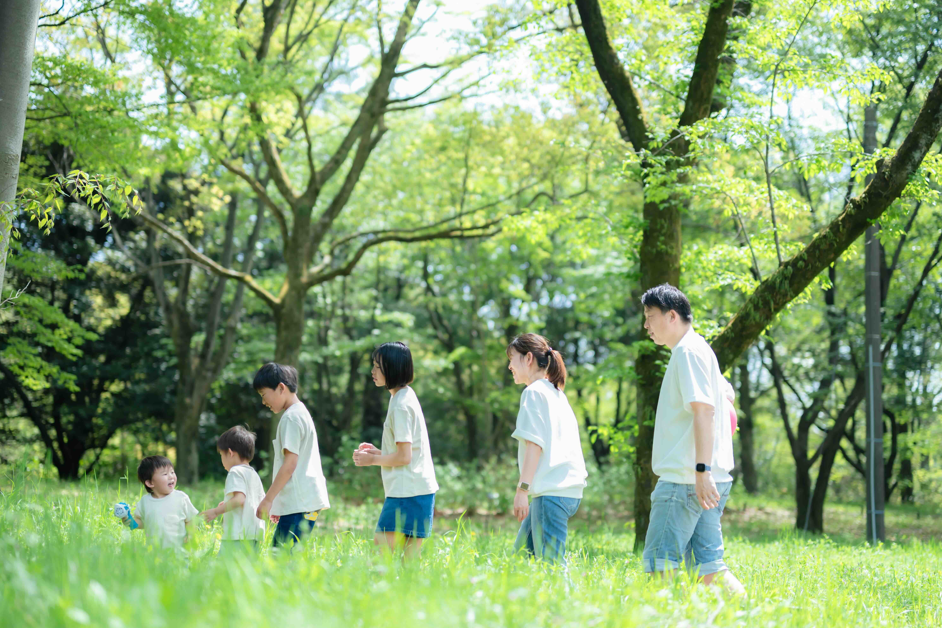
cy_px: 319
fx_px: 1334
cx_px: 462
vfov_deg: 26.5
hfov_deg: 38.9
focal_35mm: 51
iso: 125
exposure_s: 1/1250
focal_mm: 50
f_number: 1.4
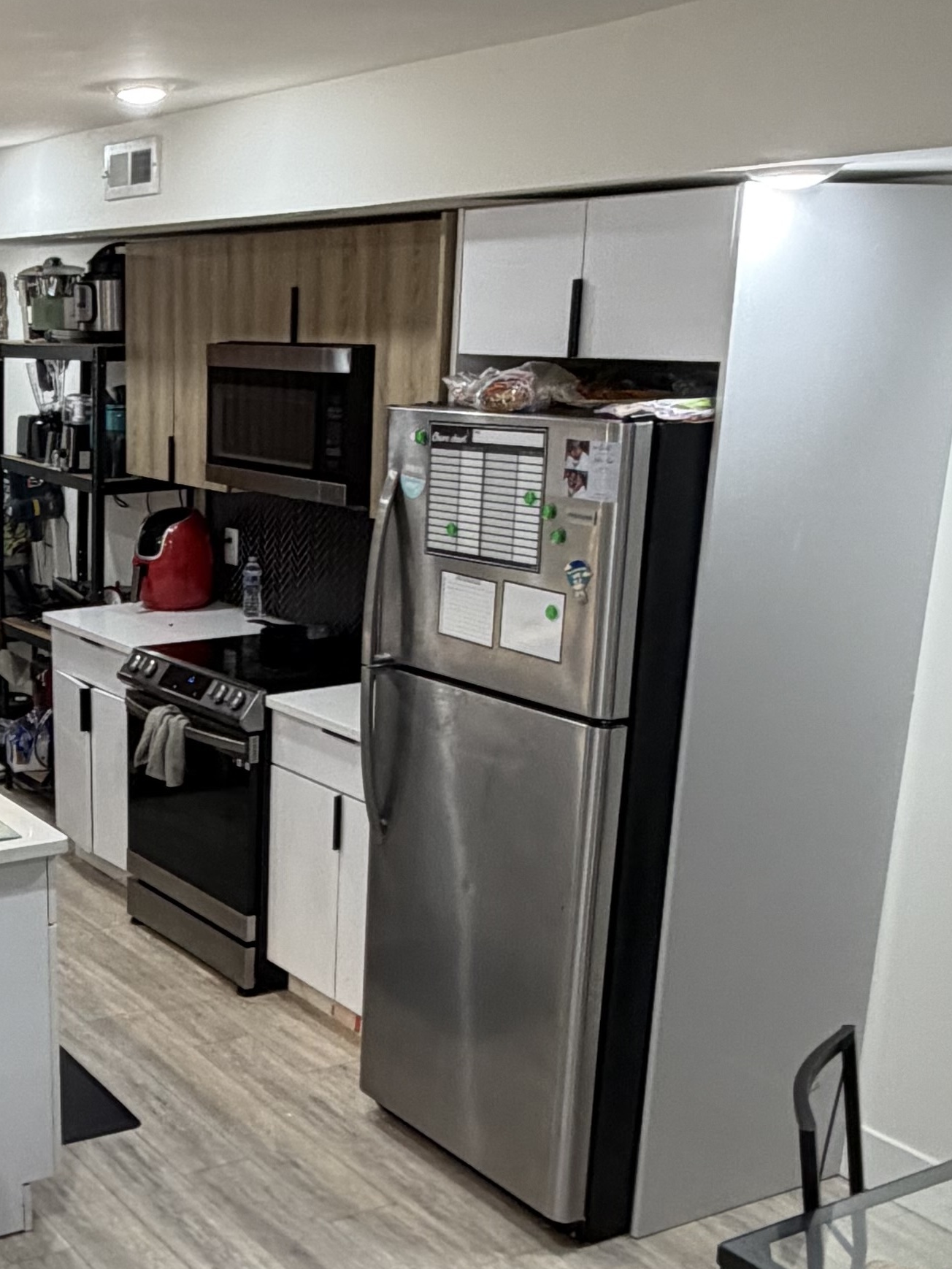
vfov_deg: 40.6
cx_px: 58
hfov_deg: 29.9
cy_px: 874
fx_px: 1686
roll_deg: +0.2
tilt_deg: -19.6
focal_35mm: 46
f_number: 2.2
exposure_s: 1/60
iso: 250
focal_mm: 2.22
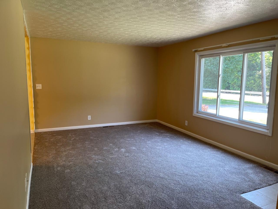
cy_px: 104
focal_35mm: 26
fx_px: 209
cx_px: 139
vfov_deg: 53.1
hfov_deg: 67.3
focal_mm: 5.1
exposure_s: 1/120
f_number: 1.6
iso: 125
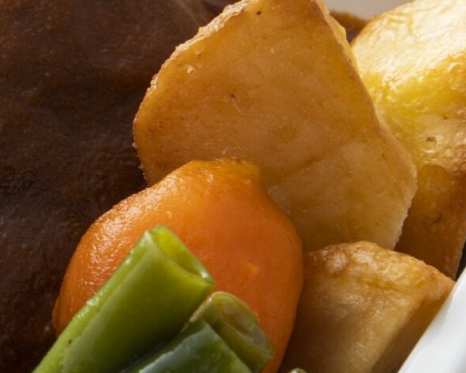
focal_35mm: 650
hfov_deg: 3.0
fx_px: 8966
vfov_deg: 2.4
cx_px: -258
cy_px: 217
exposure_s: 1/125
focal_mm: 160
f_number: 16
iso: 100
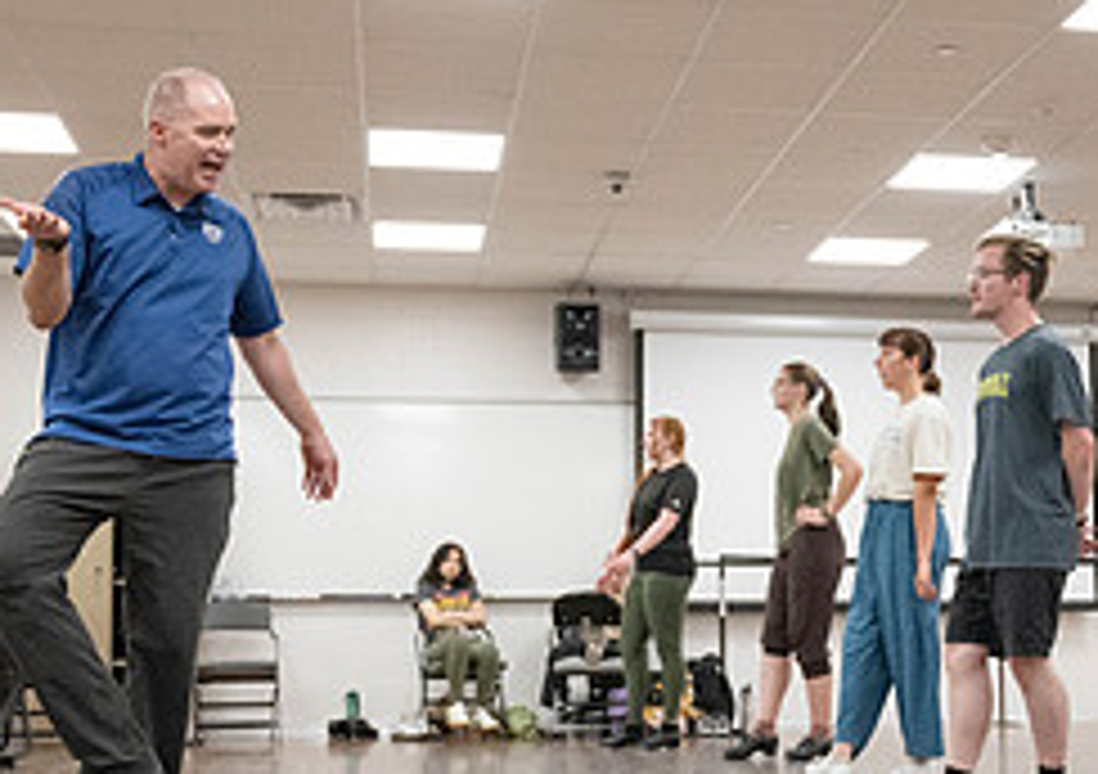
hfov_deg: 31.8
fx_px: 1894
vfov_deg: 23.0
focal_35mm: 61
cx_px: 808
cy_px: 496
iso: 3200
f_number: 4
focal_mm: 24
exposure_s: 1/640
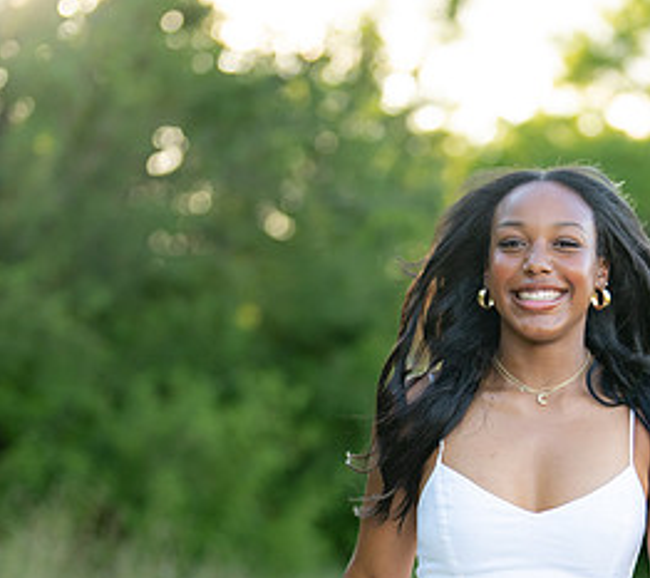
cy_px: 497
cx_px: 546
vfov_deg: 12.6
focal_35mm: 129
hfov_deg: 14.2
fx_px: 2593
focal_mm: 50
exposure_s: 1/1000
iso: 100
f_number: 1.2
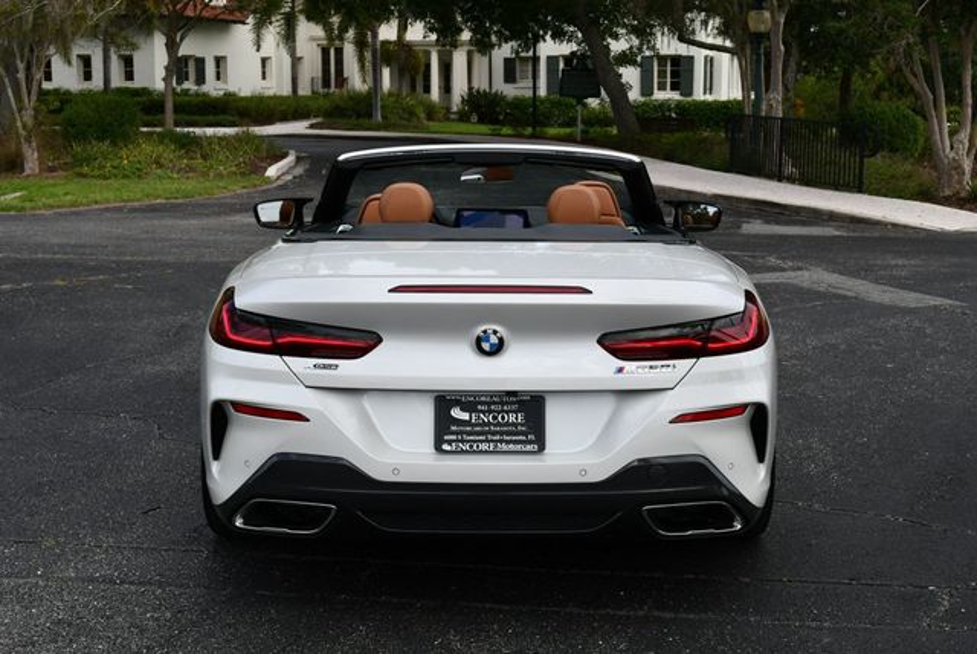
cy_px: 327
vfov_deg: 24.2
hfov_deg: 35.6
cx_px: 488
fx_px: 1521
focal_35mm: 56
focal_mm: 28
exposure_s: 1/250
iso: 140
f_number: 8
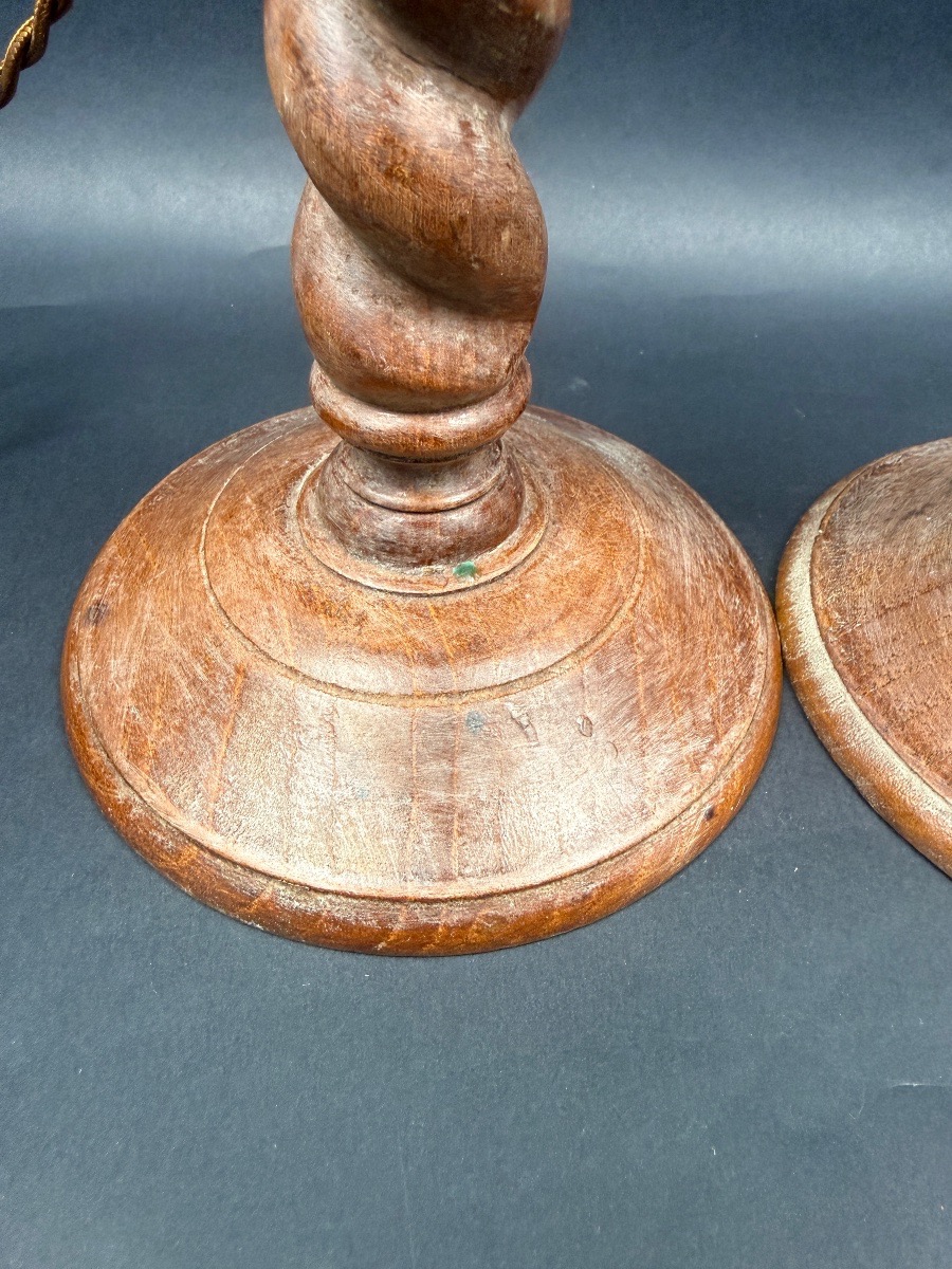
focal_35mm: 24
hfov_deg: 56.8
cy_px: 634
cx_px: 476
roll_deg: +0.7
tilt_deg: -43.9
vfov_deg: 71.6
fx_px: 880
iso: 320
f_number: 2.2
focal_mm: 2.22
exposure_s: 1/50
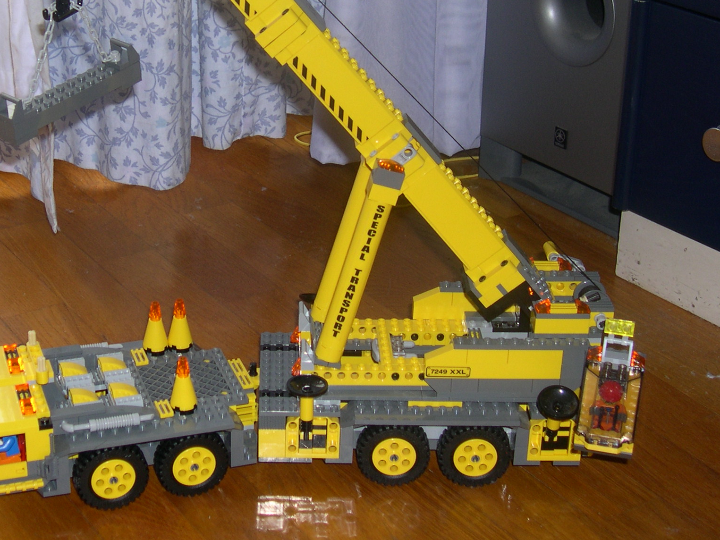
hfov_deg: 27.5
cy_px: 150
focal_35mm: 70
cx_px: 217
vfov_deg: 20.9
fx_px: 1456
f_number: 3.1
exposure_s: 1/60
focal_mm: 10.1
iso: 100
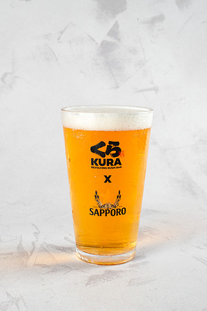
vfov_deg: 39.6
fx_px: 431
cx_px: 104
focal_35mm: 50
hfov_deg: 27.0
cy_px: 156
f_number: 13
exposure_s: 1/100
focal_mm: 50
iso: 250
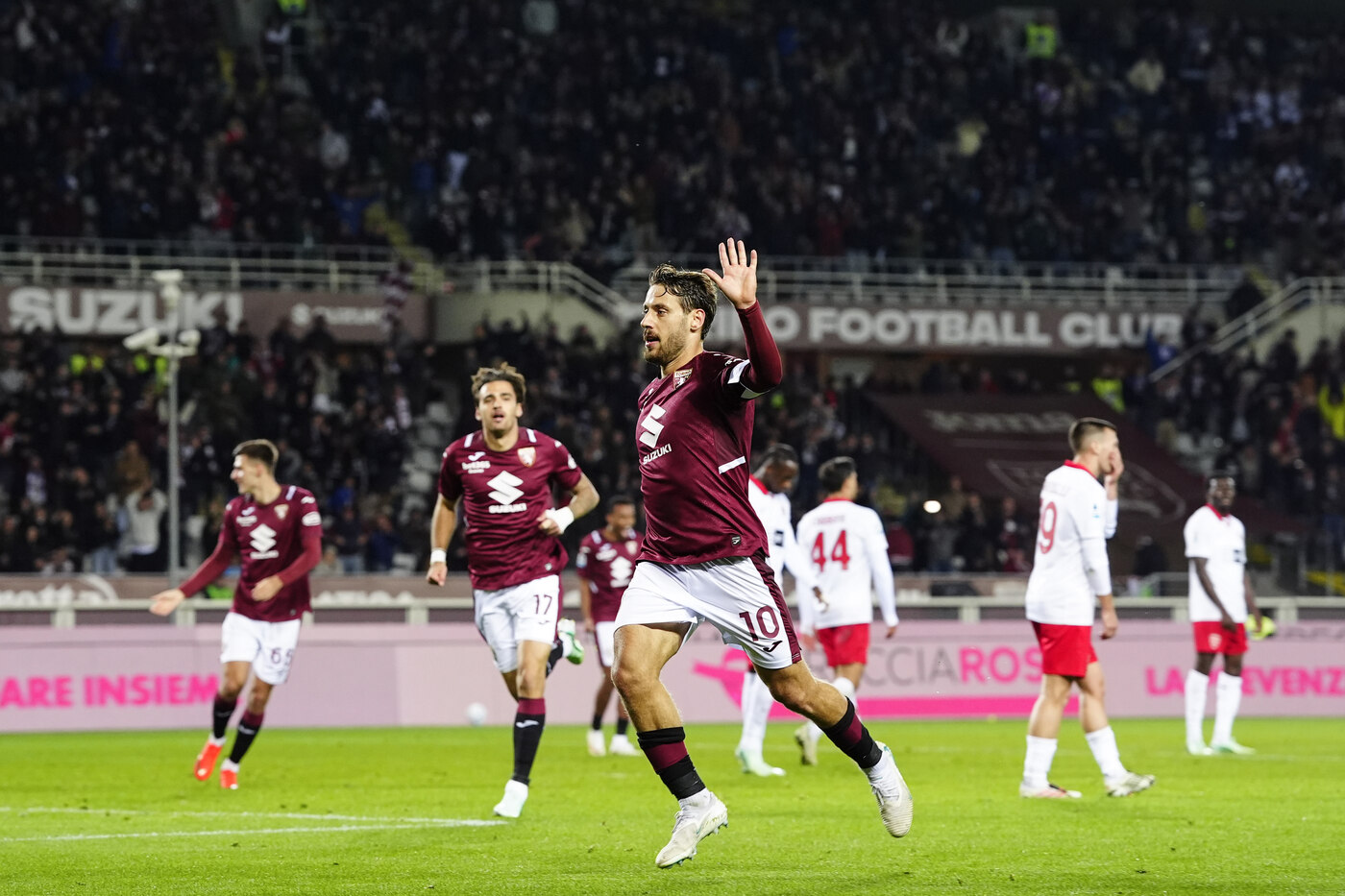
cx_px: 672
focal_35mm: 118
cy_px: 448
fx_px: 4408
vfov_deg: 11.6
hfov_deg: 17.3
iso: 2000
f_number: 3.5
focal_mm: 118
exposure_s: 1/800
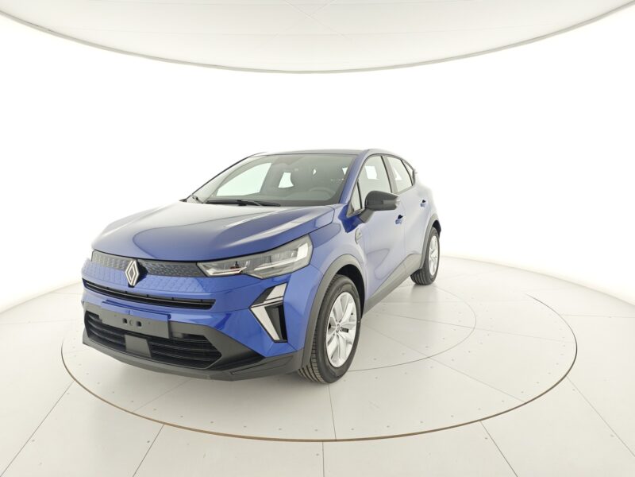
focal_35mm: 23
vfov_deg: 58.9
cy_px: 238
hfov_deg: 73.9
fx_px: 422
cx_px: 318
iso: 65
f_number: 1.6
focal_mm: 6.55
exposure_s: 1/100
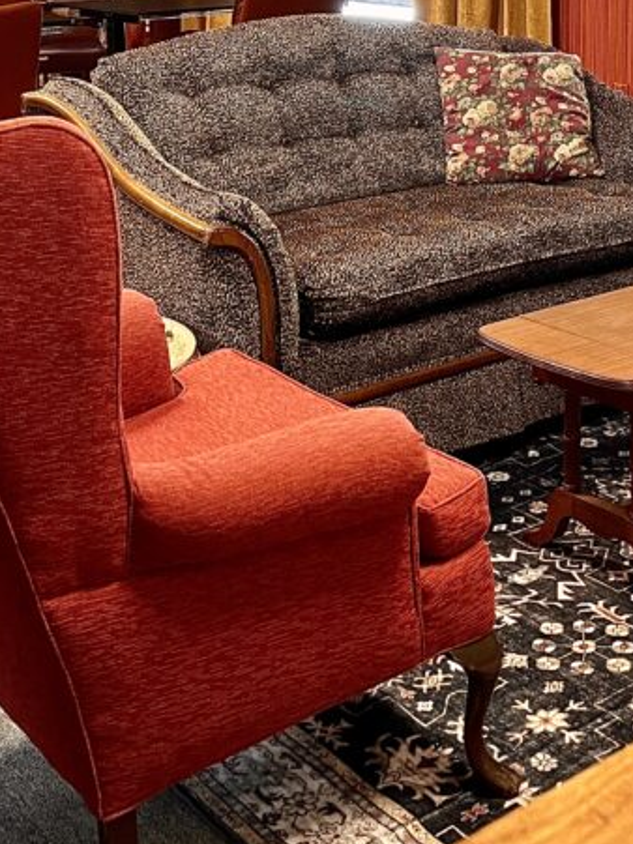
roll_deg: +0.7
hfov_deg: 24.8
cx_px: 375
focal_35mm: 59
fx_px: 1439
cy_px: 52
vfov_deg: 30.9
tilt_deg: -6.7
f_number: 1.6
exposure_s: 1/60
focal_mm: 5.1
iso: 200
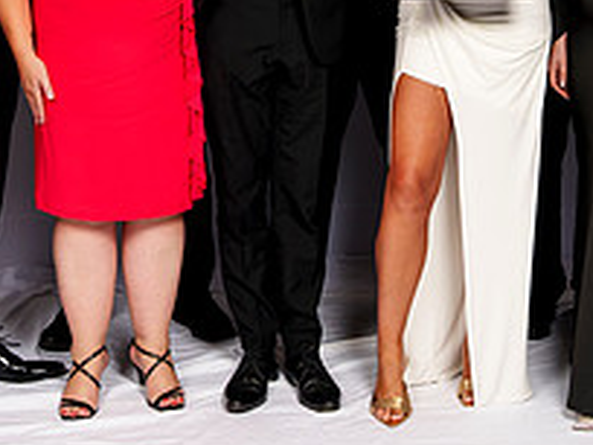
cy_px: -25
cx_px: 335
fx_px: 1353
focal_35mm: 79
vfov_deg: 18.1
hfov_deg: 24.7
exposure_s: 1/125
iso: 100
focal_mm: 25
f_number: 8
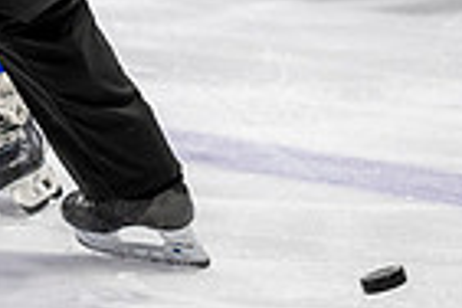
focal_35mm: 514
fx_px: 6596
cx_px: -337
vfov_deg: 2.7
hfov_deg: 4.0
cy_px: -256
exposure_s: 1/800
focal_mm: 120
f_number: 3.2
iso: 1600
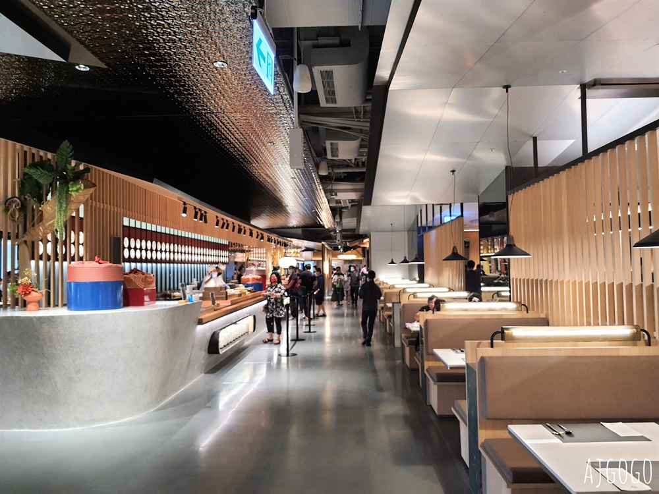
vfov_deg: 53.1
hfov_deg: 67.3
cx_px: 330
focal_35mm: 26
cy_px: 247
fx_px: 495
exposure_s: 1/40
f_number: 1.7
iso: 200
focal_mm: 4.32
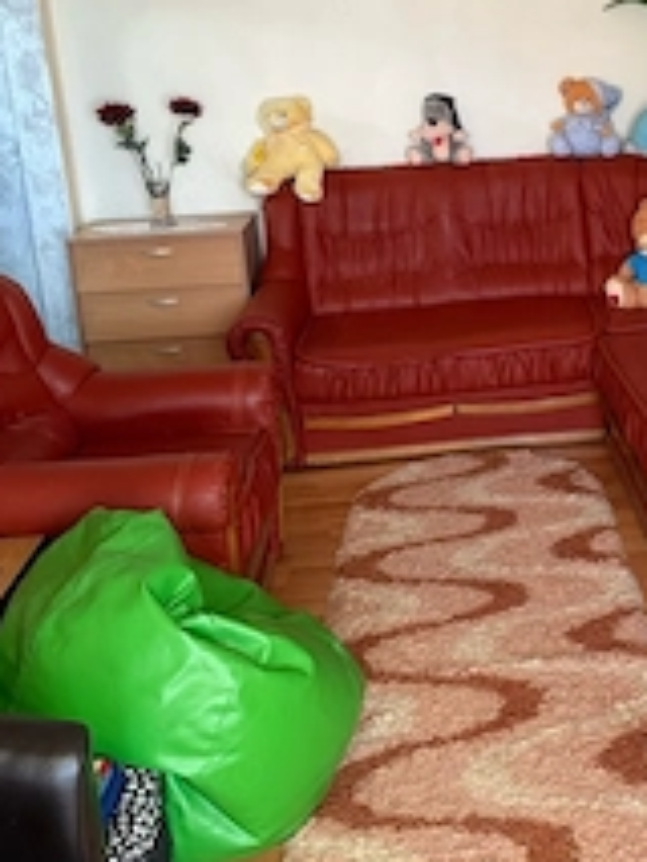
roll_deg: +4.7
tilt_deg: -9.8
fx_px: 1120
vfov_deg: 41.3
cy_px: 267
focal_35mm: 45
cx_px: 530
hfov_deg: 31.3
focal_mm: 6.76
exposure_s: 1/50
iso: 320
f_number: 1.78
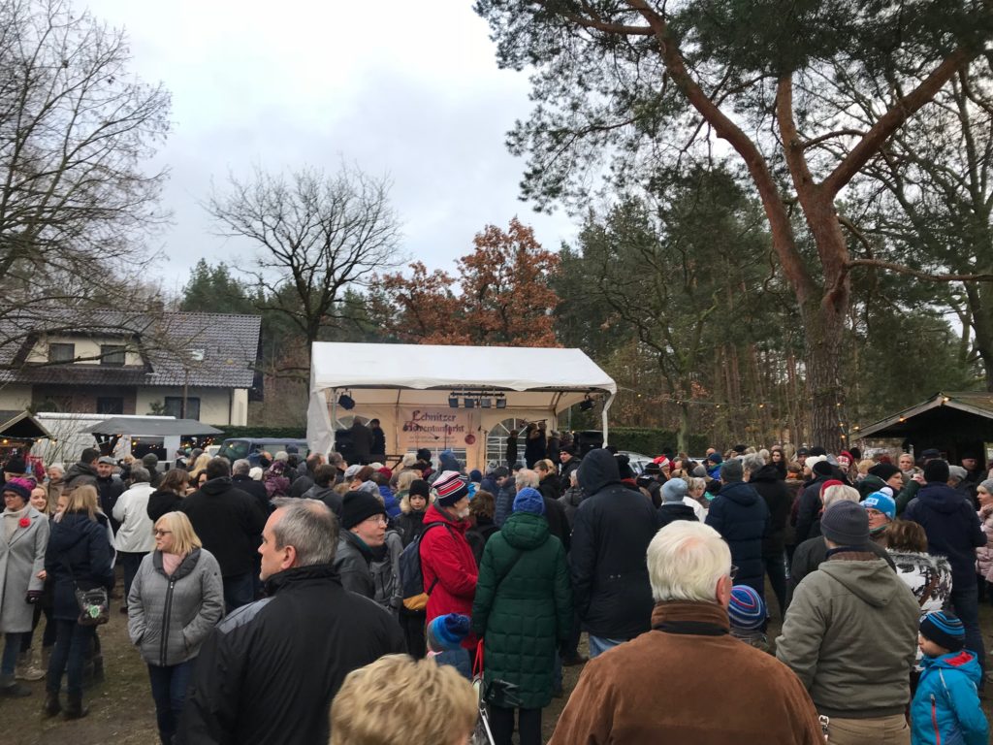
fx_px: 803
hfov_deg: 63.4
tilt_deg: +7.1
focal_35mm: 28
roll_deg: -2.0
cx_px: 496
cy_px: 372
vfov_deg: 49.7
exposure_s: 1/106
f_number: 1.8
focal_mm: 3.99
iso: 20
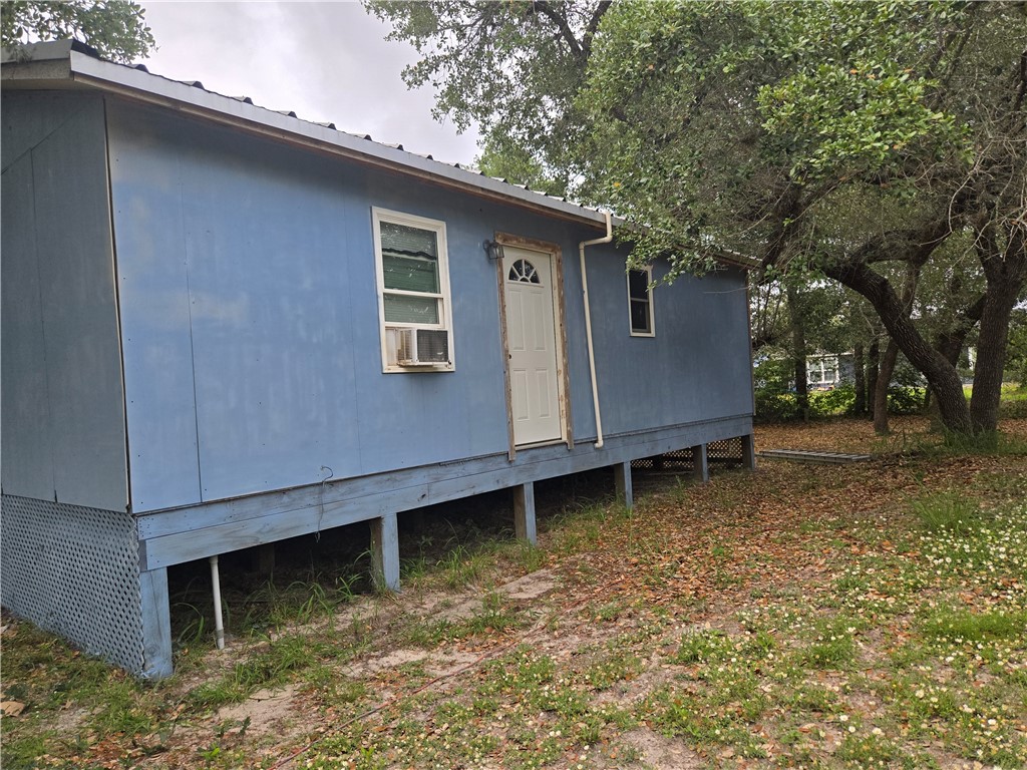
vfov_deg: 58.9
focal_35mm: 23
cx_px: 514
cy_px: 385
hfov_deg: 73.9
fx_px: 682
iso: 100
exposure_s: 1/180
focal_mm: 5.4
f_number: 1.8
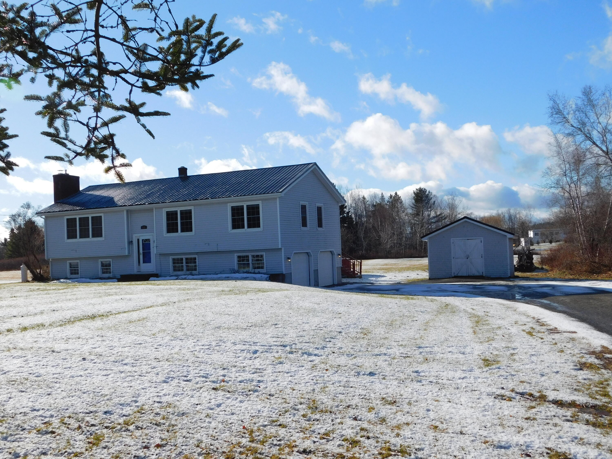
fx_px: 636
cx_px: 306
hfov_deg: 51.4
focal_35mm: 36
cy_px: 230
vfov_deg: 39.7
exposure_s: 1/500
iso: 125
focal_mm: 6.3
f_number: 7
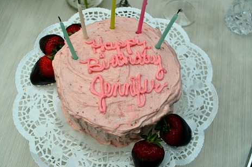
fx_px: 273
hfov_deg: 49.6
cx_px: 123
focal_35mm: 39
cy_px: 87
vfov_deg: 34.1
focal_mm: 24
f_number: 4
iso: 400
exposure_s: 1/15
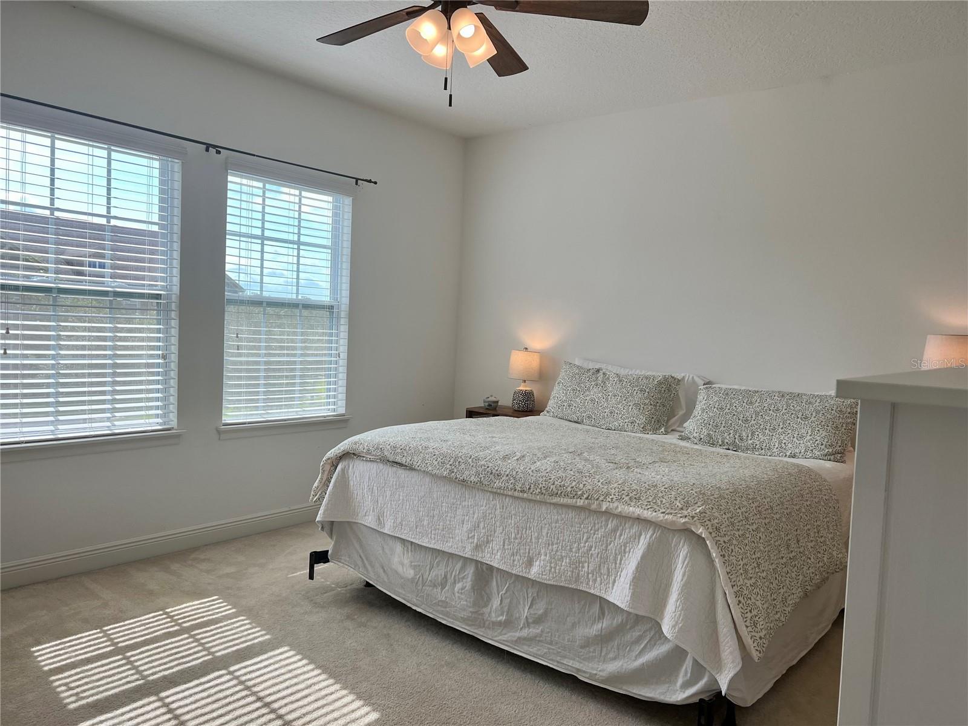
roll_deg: -1.7
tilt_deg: -2.6
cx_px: 484
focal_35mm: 26
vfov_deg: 53.1
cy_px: 363
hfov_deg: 67.3
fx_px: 727
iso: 50
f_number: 1.5
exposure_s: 1/555
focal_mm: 5.7
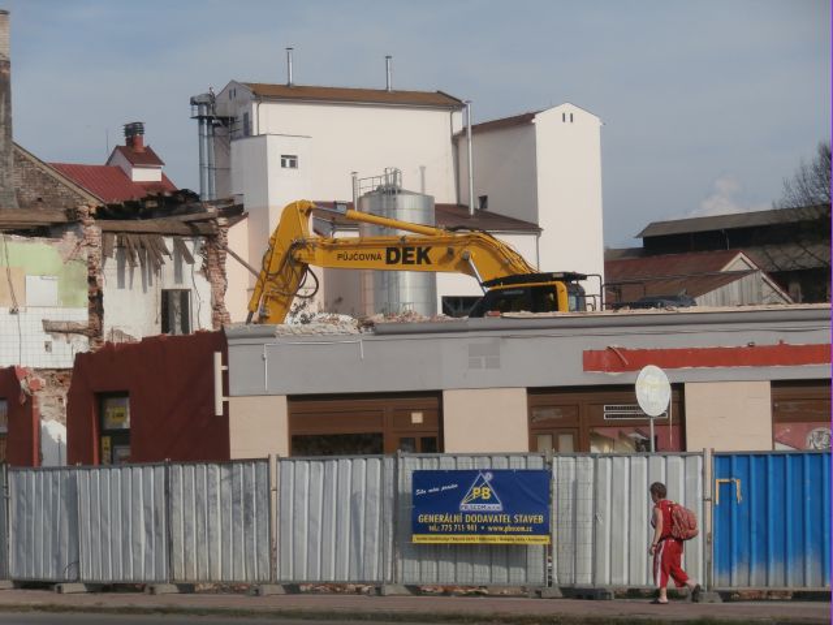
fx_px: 2647
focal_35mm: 110
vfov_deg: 13.5
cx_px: 416
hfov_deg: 17.9
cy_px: 312
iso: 100
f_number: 5.4
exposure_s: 1/800
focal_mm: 19.54
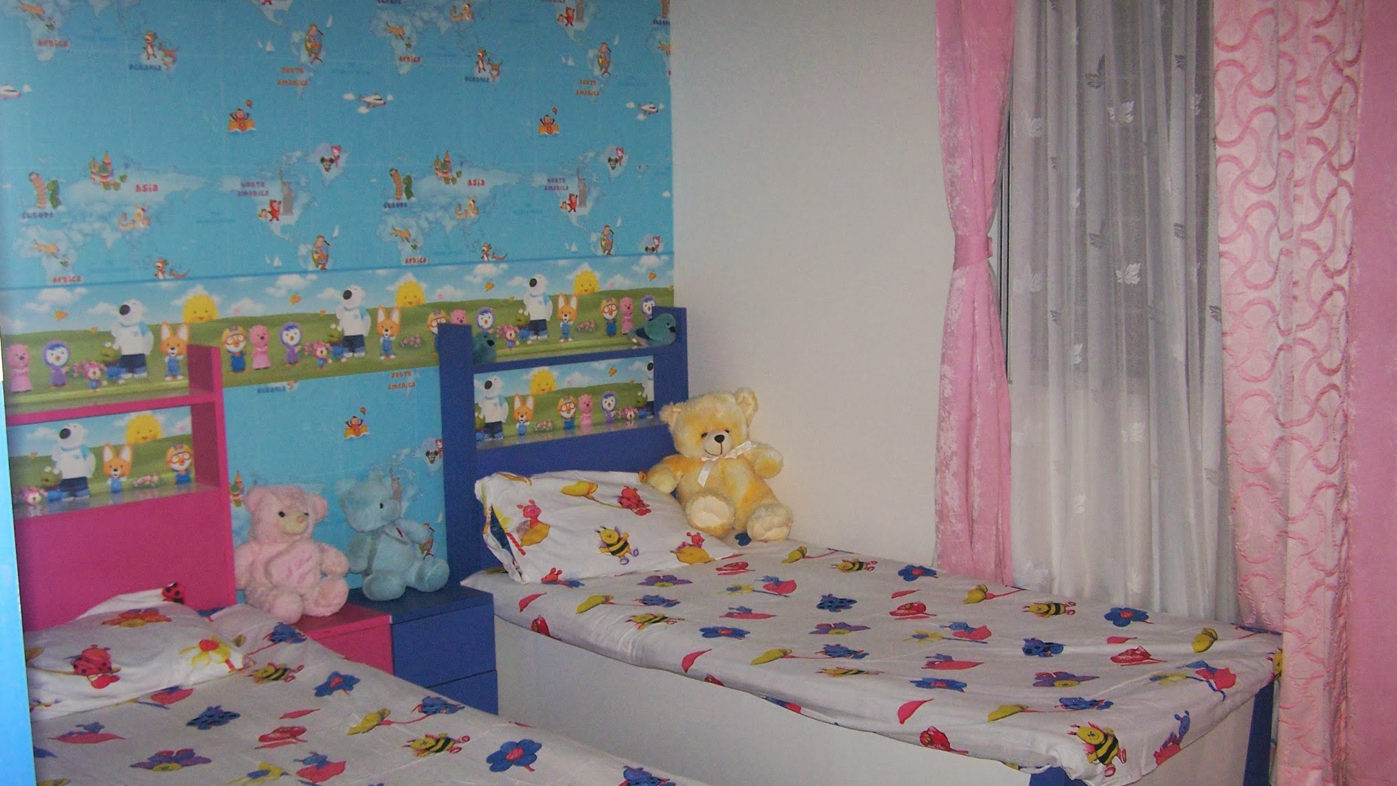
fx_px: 1556
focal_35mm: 42
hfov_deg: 48.4
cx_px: 703
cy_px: 437
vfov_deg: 28.3
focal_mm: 6.3
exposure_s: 1/60
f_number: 2.8
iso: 160
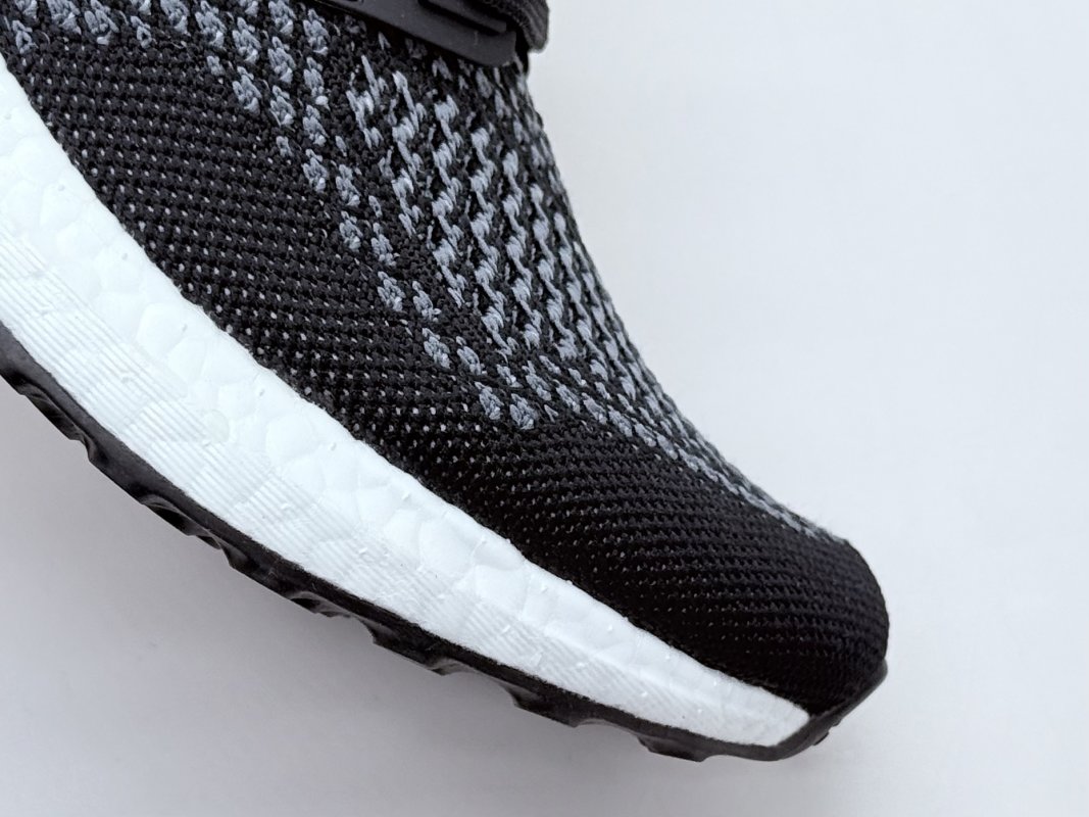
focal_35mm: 48
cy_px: 408
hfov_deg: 39.7
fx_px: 1510
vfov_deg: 30.3
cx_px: 544
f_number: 1.78
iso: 64
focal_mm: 6.76
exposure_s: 1/549
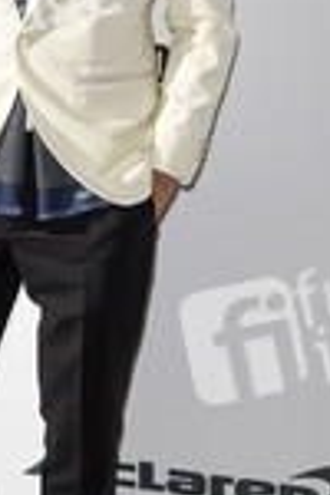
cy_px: 162
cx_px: 51
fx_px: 2379
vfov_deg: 11.9
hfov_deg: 7.9
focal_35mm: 173
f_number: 6.3
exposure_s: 1/250
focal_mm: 65
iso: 640
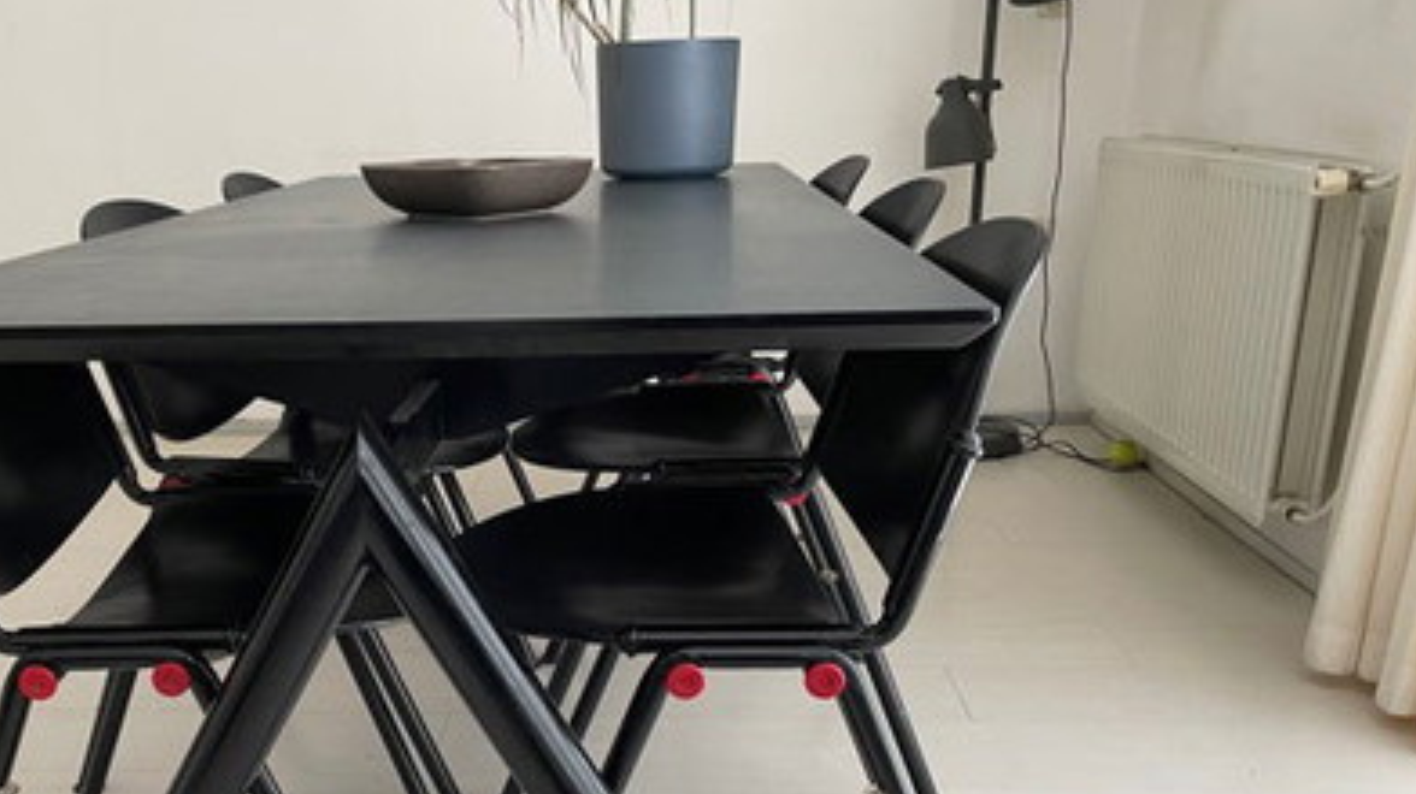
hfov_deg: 53.3
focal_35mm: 37
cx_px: 509
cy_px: 599
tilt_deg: -19.9
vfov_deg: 31.4
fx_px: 1388
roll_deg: +2.4
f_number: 1.6
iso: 160
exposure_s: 1/60
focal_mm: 4.2
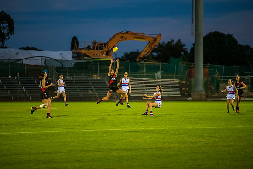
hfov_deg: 9.3
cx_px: 117
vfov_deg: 6.2
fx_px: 1547
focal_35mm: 220
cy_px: 88
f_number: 2.8
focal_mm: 200
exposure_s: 1/640
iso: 3200
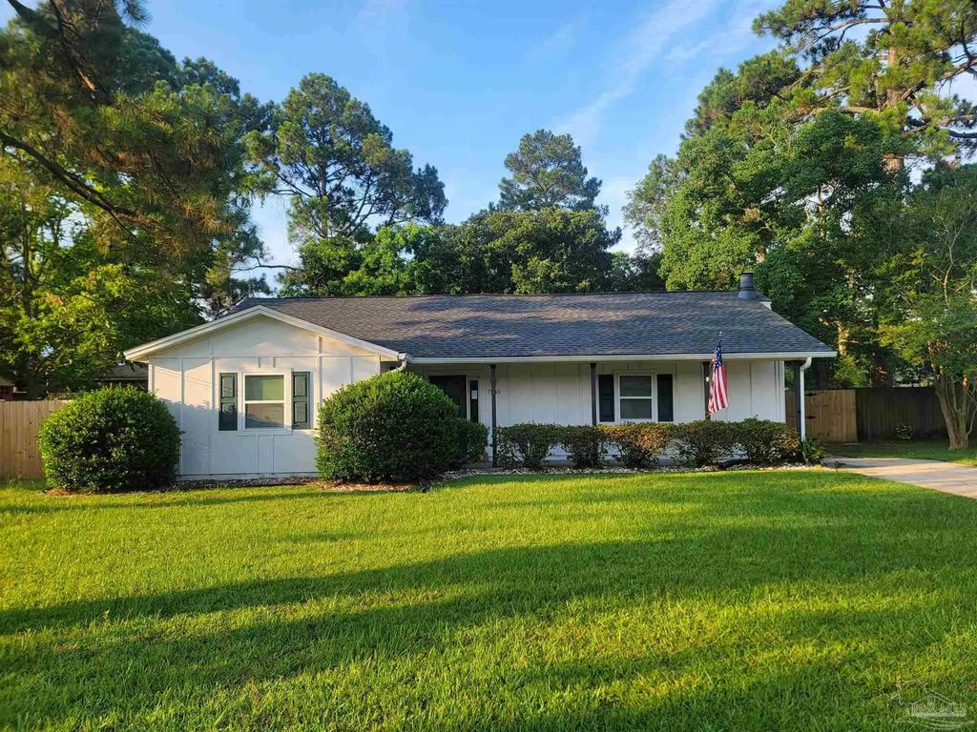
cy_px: 366
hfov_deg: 71.6
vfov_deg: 56.8
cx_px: 488
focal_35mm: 24
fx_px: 677
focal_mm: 6.7
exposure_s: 1/252
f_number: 1.8
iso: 16
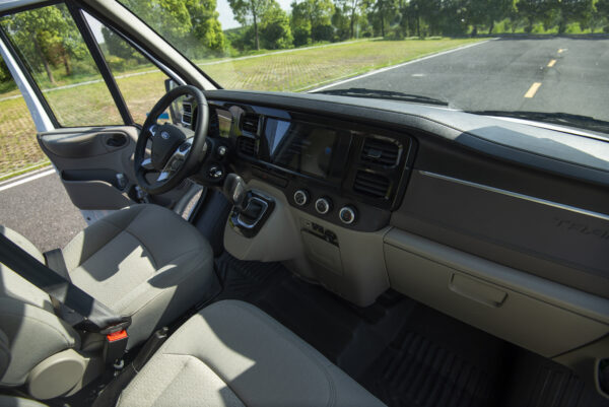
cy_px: 204
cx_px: 304
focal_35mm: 16
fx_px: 271
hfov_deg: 96.7
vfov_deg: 73.8
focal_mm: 16
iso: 100
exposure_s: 1/400
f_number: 4.5
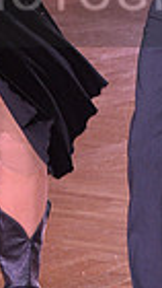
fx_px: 2811
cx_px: 69
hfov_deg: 3.3
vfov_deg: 5.8
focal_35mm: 369
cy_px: -21
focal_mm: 85
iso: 2000
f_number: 6.3
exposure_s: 1/250
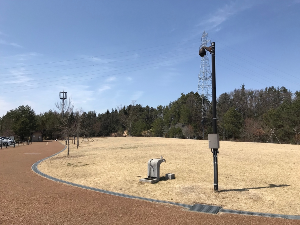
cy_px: 112
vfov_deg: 49.7
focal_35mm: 28
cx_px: 150
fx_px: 243
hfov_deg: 63.4
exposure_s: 1/3300
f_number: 1.8
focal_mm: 3.99
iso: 20
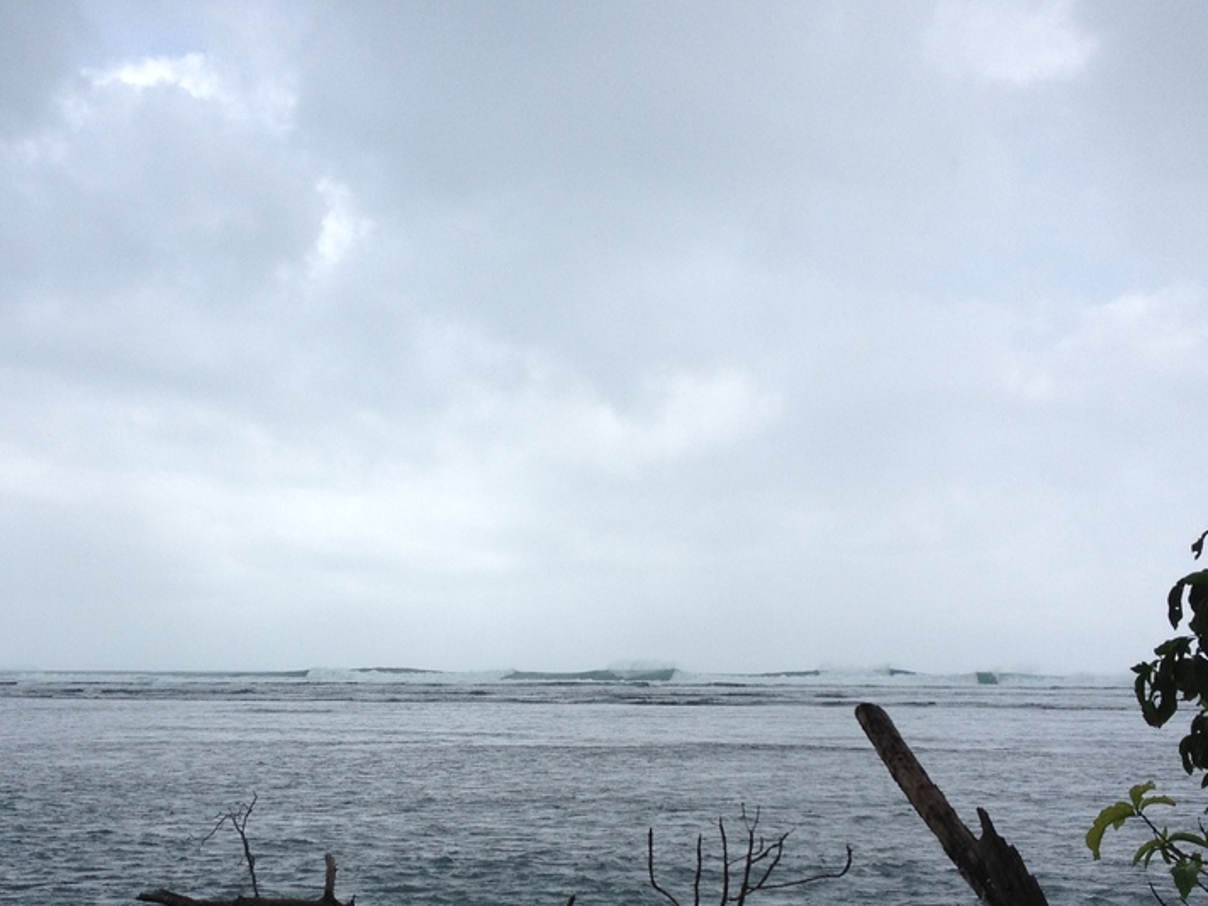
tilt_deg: -2.8
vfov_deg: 24.6
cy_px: 640
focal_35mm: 59
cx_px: 519
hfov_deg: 32.7
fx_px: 2059
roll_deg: -0.7
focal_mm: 4.28
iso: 50
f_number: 2.4
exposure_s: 1/1284
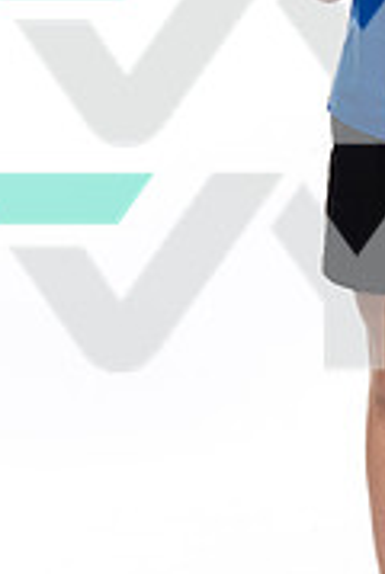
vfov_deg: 13.3
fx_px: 2445
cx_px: 440
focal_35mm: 153
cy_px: 48
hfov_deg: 8.9
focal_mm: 61
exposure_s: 1/250
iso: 640
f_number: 8
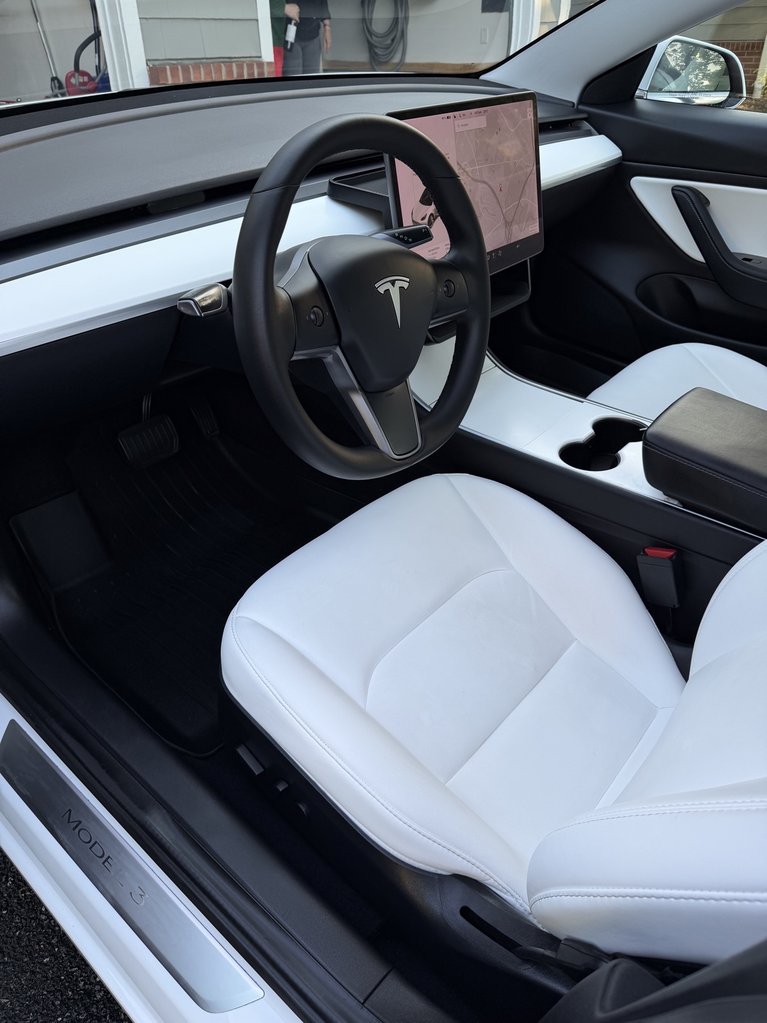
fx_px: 709
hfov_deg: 56.8
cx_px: 384
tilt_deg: -33.7
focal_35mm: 24
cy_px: 512
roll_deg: +1.4
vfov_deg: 71.6
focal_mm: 6.76
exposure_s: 1/153
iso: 64
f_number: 1.78
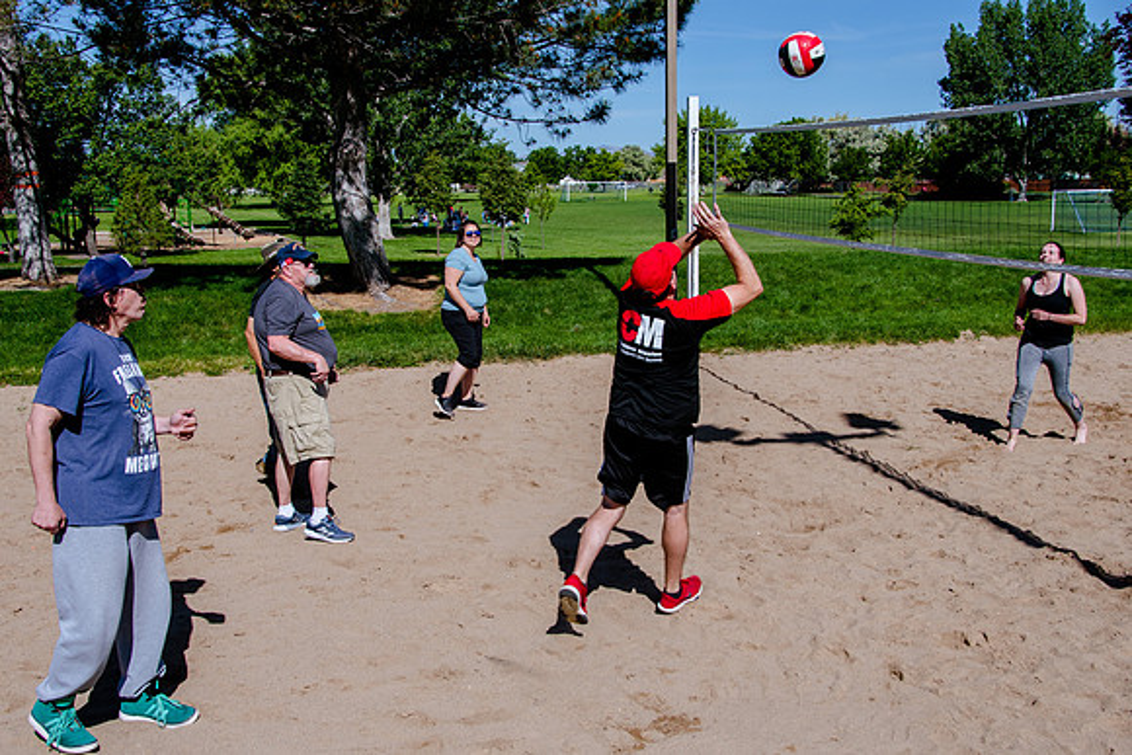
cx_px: 567
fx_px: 1316
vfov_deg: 32.0
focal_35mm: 42
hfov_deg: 46.5
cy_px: 378
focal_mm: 26
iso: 200
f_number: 9
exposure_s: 1/800
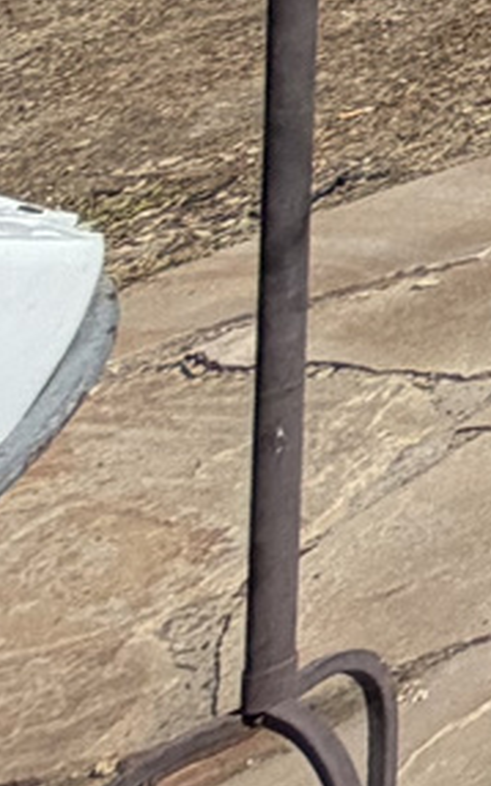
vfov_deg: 13.2
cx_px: 2606
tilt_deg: -0.3
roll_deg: +2.1
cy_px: -1213
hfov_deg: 6.0
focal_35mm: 106
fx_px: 2273
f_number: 2.2
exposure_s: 1/985
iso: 20
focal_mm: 2.22
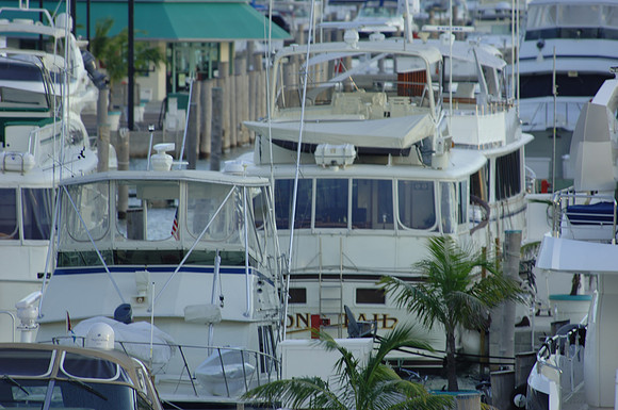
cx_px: 309
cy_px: 205
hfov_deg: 3.4
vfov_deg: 2.3
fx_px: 10286
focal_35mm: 600
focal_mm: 400
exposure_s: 1/90
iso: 100
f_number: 5.6
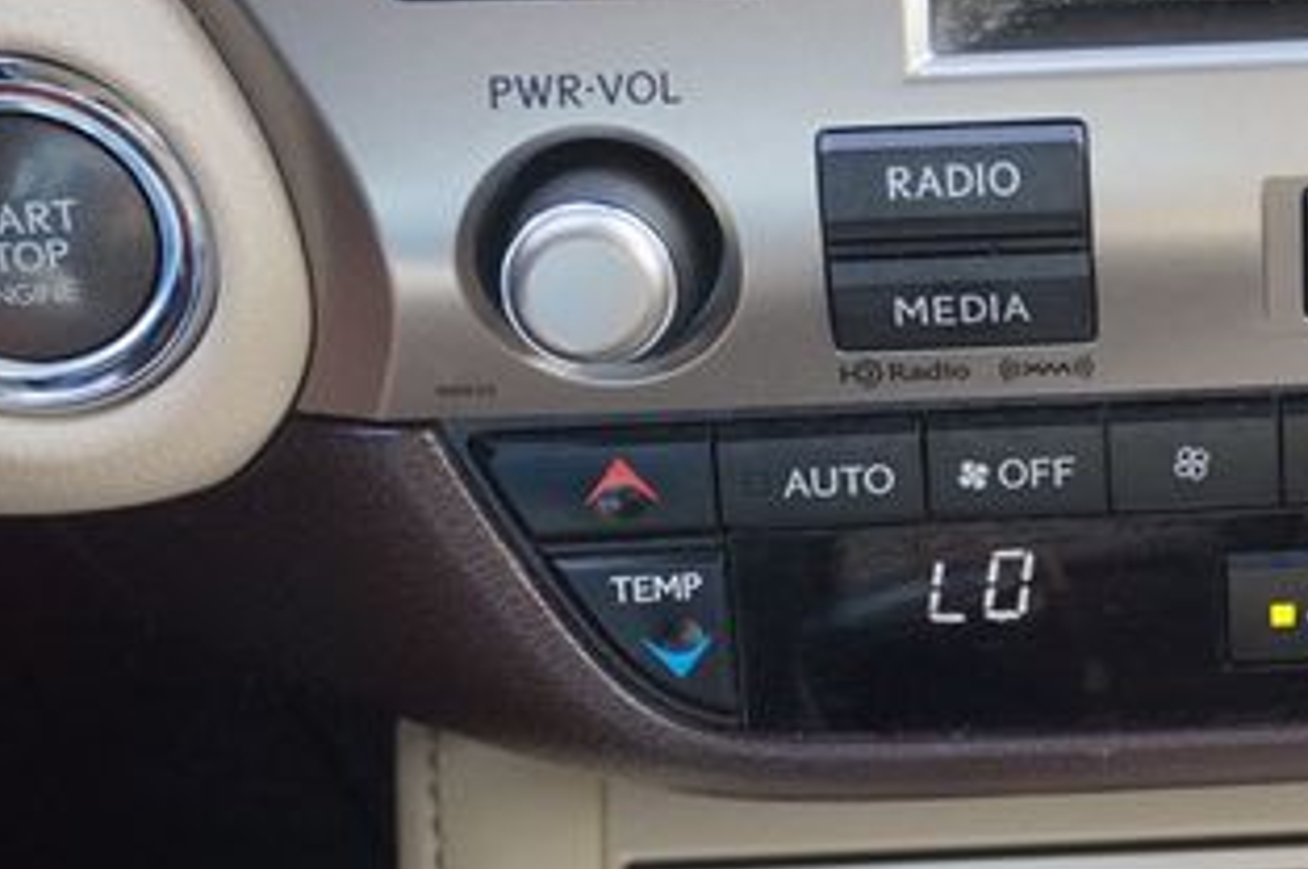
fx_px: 3121
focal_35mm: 86
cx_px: 1270
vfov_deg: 15.8
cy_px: 297
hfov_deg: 22.8
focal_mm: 28
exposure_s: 1/60
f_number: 4.5
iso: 250
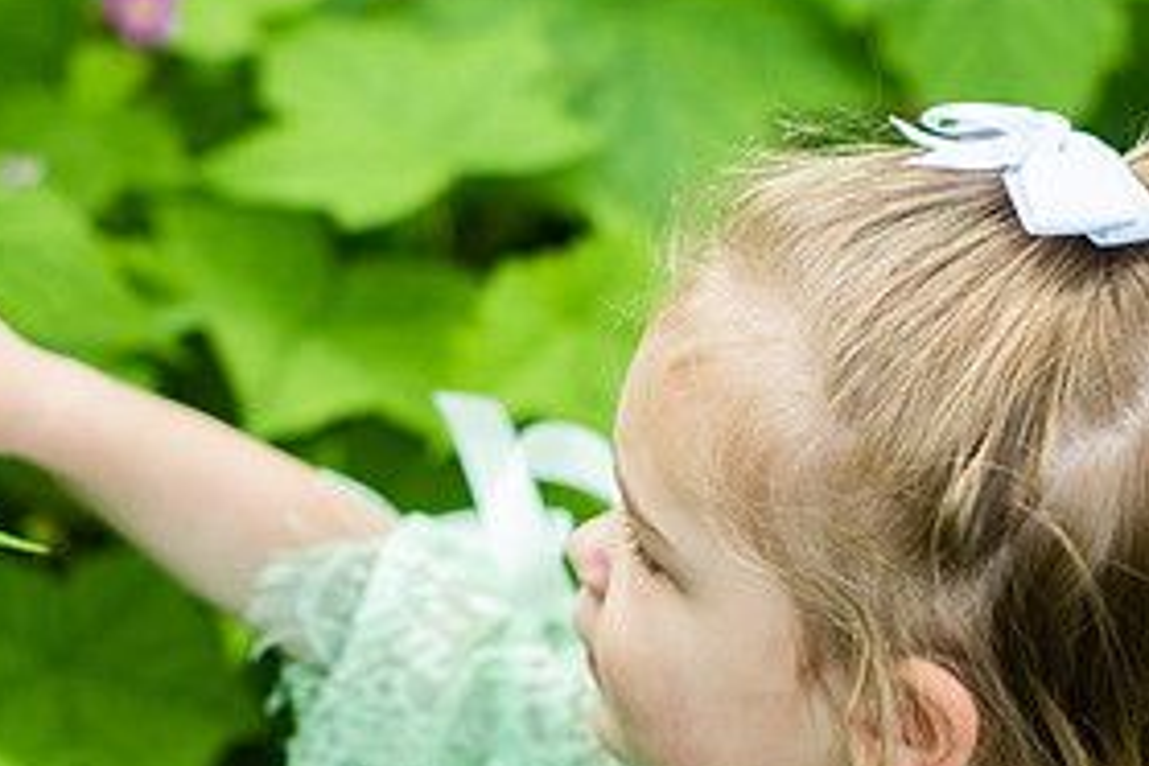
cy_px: 603
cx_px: 638
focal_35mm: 104
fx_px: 3319
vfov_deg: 13.1
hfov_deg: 19.6
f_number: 2.5
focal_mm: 50
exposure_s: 1/800
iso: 500
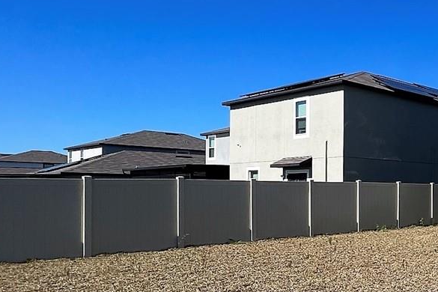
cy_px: 188
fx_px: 450
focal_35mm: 37
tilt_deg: +1.6
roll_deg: +0.2
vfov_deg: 35.7
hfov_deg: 37.3
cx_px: 541
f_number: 1.8
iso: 32
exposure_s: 1/2732
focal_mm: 1.57
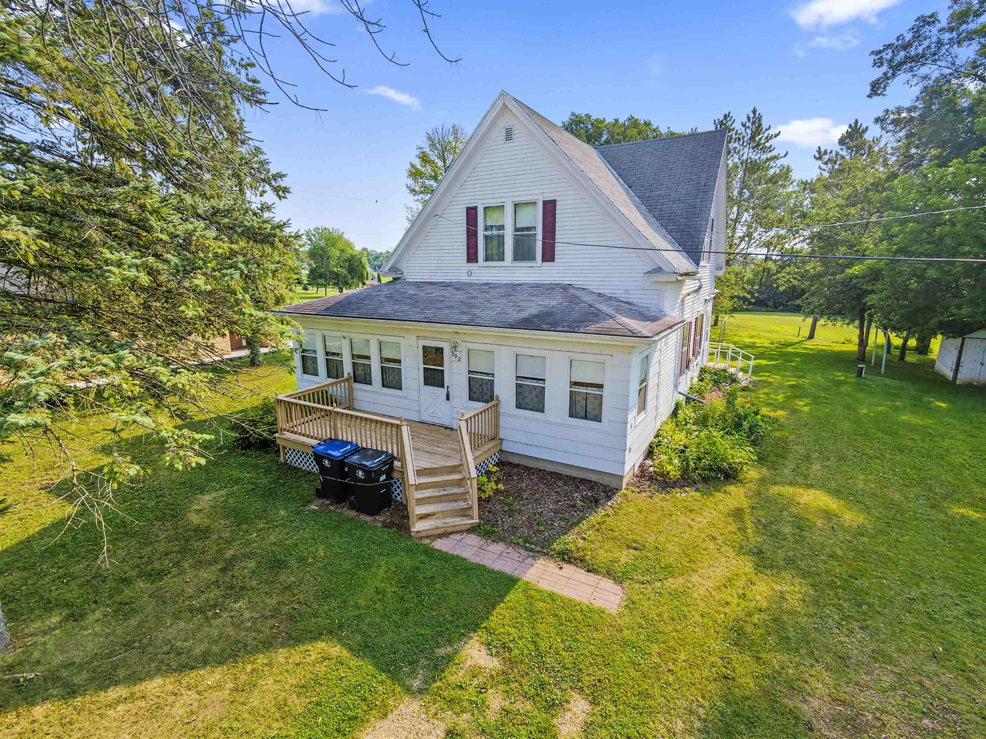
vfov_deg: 78.1
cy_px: 370
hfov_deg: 94.5
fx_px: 456
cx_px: 493
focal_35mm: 16
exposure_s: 1/400
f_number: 2.2
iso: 100
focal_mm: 3.05
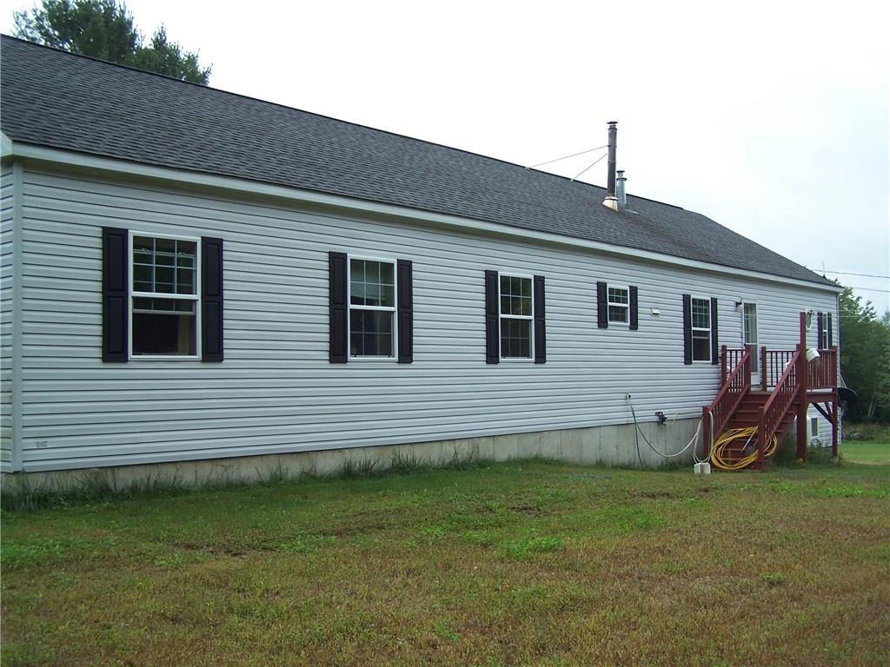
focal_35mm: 38
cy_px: 334
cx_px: 445
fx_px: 977
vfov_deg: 37.7
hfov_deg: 49.0
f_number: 2.8
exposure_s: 1/500
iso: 80
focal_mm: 6.3
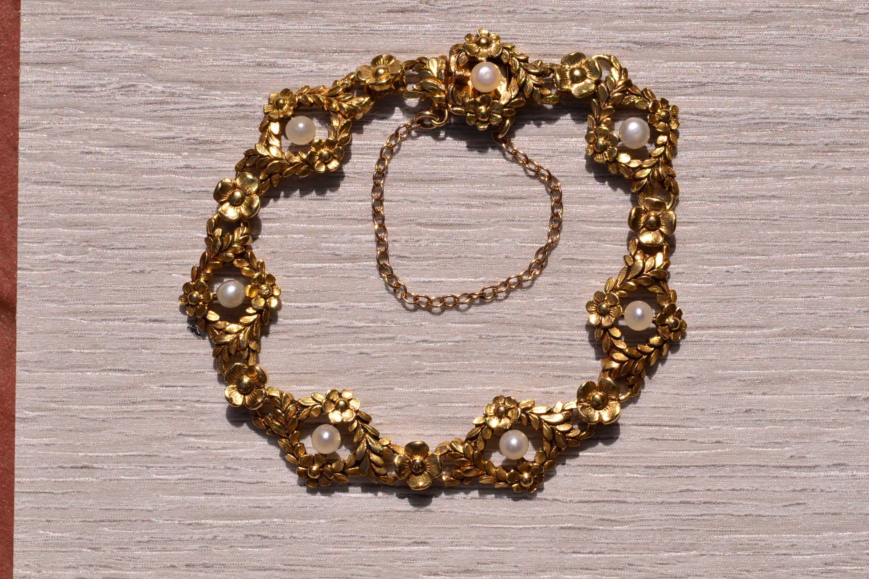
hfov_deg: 13.0
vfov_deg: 8.7
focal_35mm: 159
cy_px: 289
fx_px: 3826
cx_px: 436
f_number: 22
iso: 100
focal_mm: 105
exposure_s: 1/160
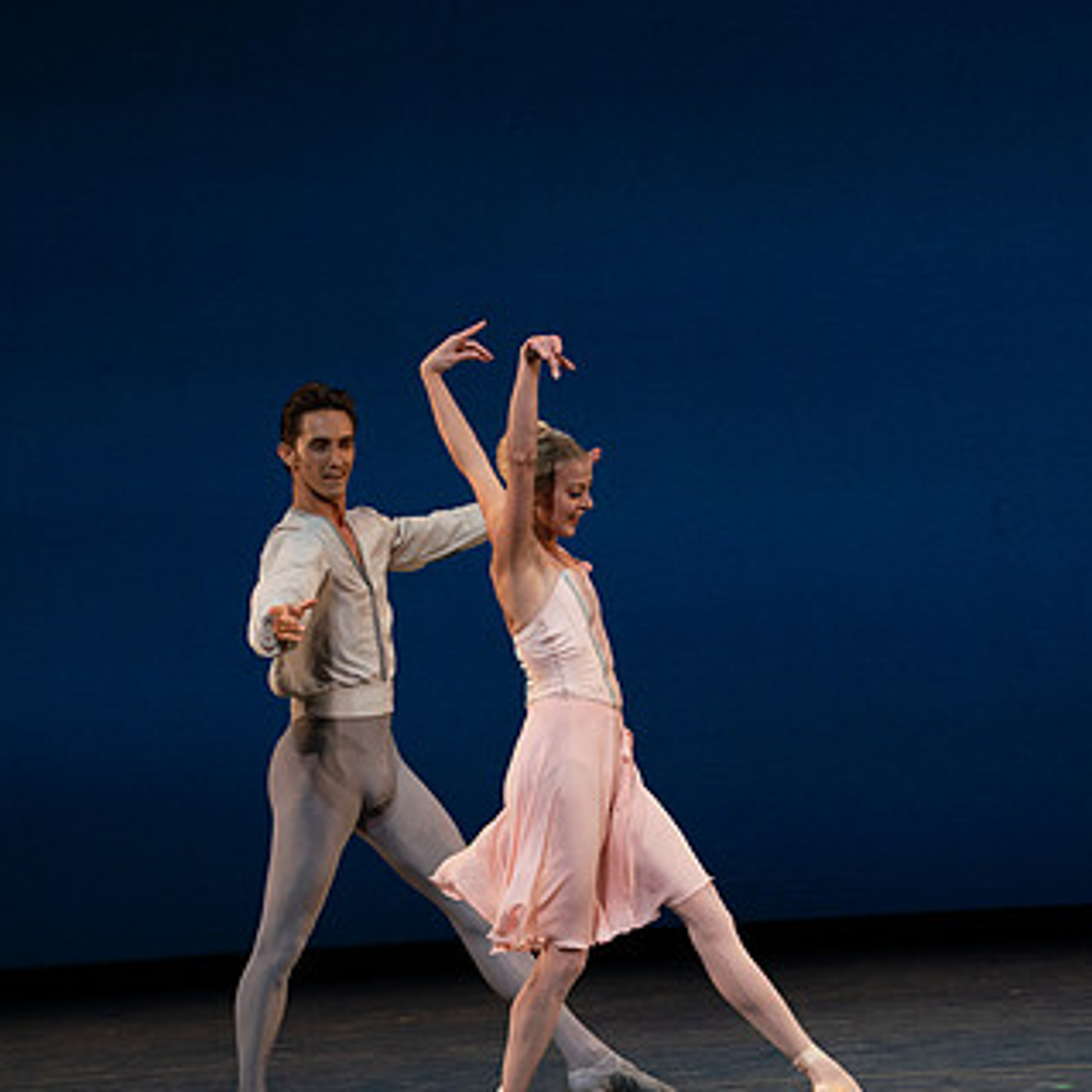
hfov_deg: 5.7
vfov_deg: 5.7
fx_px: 11028
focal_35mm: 309
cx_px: 380
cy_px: 577
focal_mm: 200
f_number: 8
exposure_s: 1/500
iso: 3200
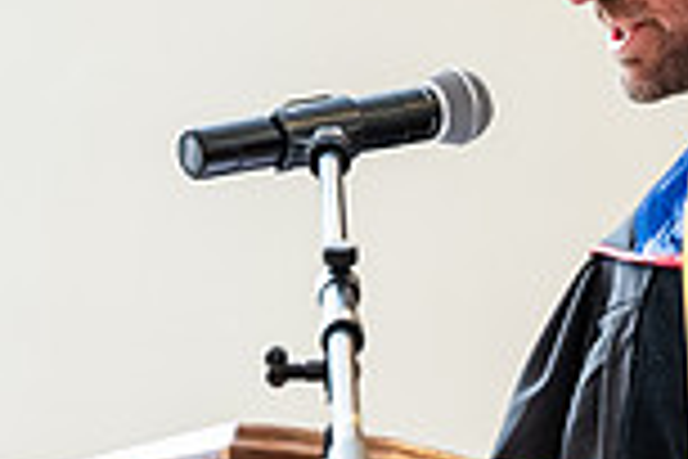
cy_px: 385
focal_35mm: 395
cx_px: 463
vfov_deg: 3.5
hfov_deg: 5.2
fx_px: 7548
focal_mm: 104
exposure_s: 1/200
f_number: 3.2
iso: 1600
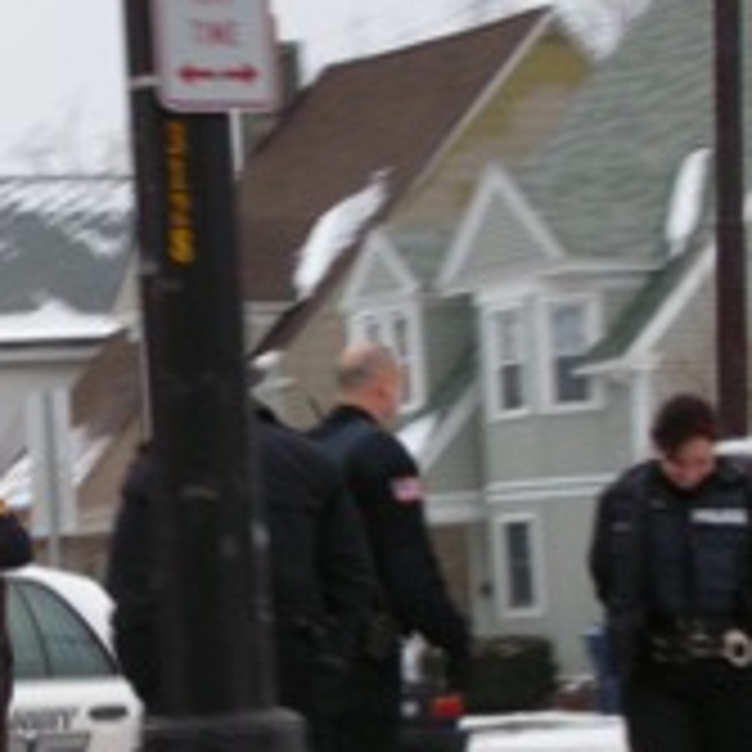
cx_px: -54
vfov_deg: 11.3
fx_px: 3810
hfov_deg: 11.1
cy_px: 509
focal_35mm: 155
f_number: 4.1
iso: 200
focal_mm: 12.2
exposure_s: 1/78.3
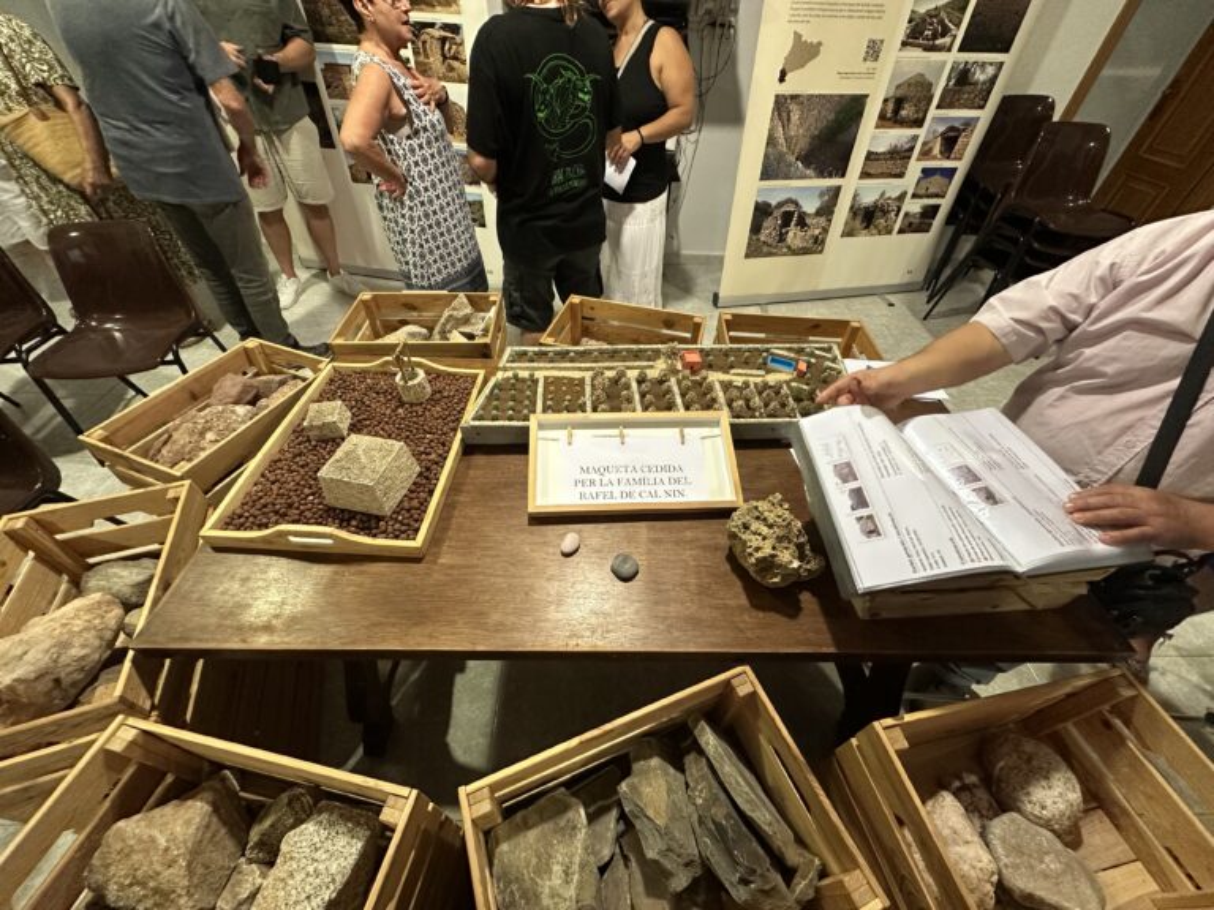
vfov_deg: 85.7
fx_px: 491
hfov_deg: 102.1
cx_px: 607
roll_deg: -2.4
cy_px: 455
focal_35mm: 14
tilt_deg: -44.2
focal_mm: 2.22
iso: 320
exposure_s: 1/50
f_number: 2.2
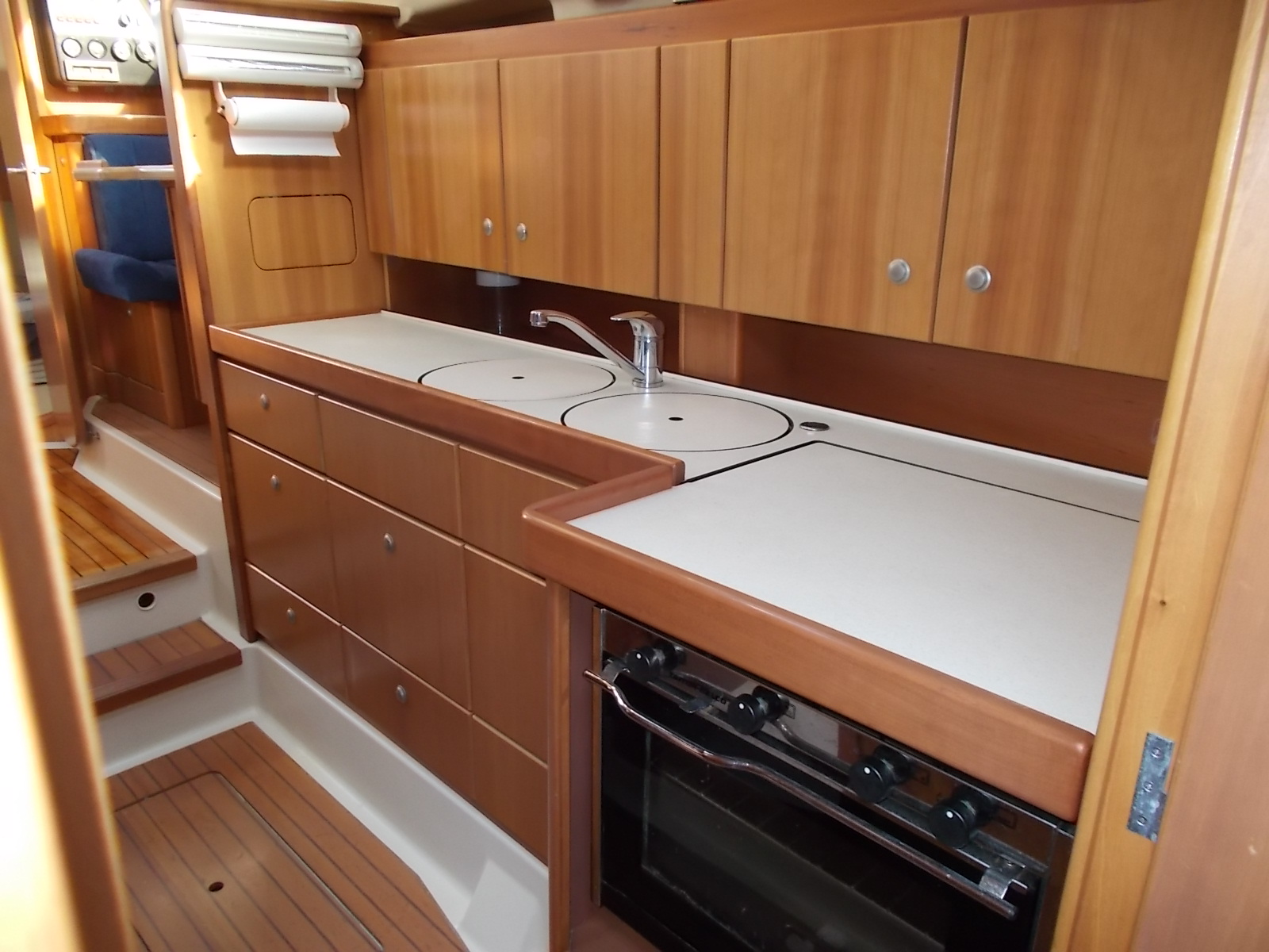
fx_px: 953
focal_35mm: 26
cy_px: 476
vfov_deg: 53.1
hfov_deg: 67.3
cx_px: 634
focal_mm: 4.6
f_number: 3.2
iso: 200
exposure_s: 1/25
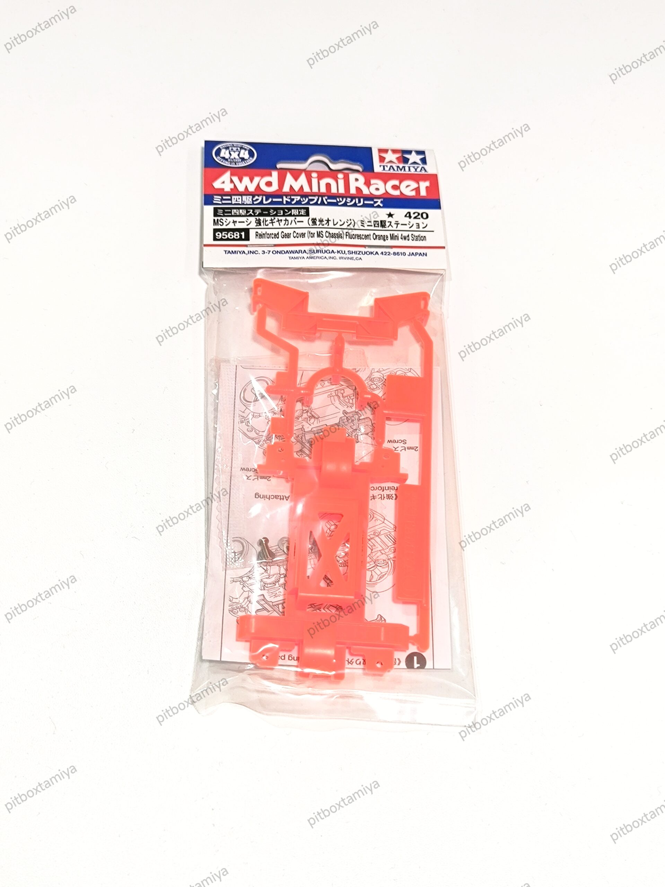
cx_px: 332
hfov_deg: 29.1
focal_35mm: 50
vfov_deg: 38.2
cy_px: 444
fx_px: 1281
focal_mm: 6.92
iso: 200
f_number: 1.9
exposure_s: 1/101
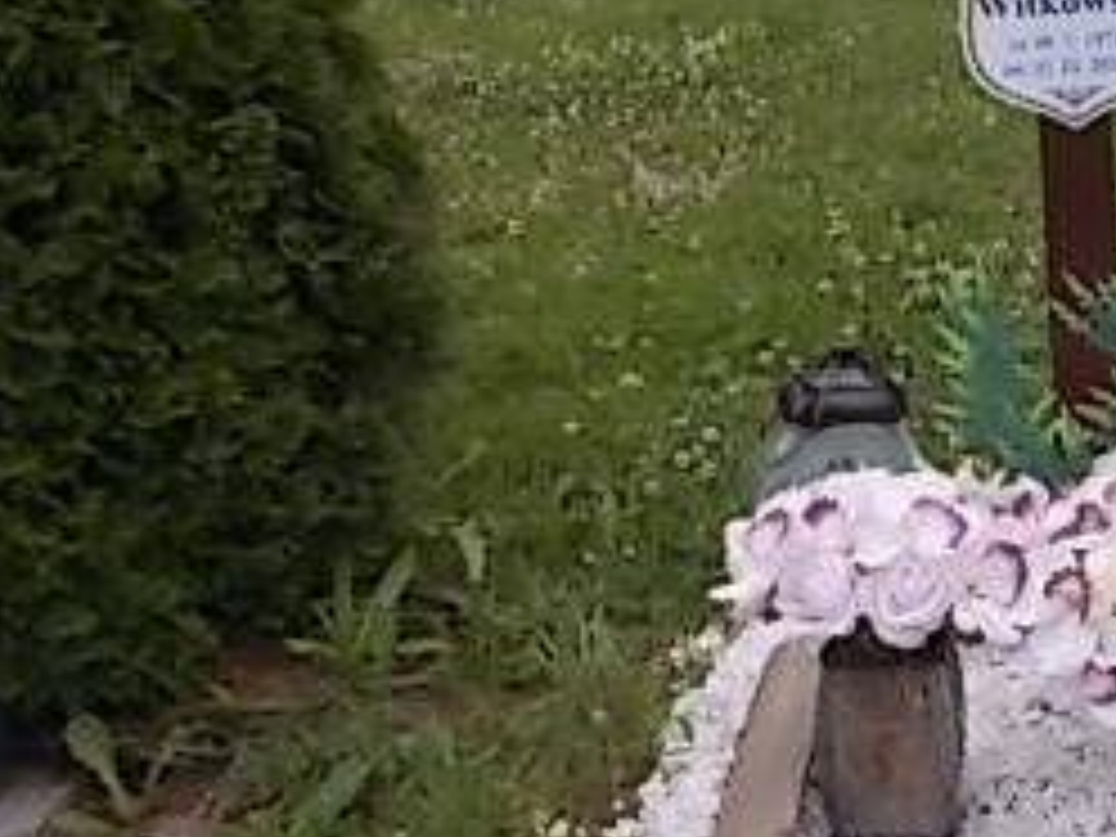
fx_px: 2160
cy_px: 351
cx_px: 1112
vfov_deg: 21.9
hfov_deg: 27.3
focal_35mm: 67
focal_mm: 4.6
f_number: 8
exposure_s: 1/80
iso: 80
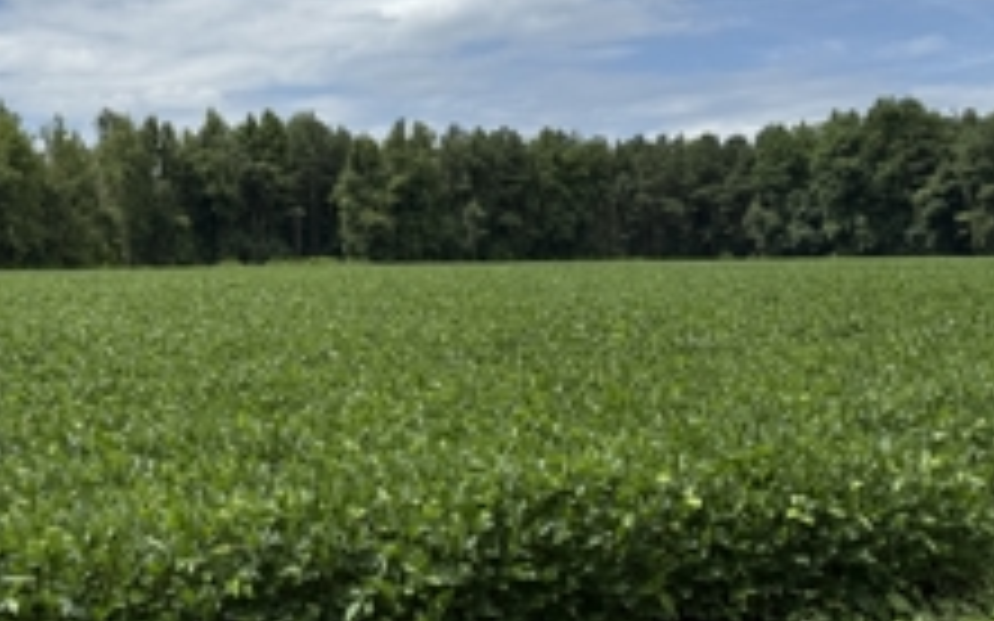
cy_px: 248
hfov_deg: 42.1
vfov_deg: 27.9
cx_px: 238
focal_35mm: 46
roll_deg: +0.7
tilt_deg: -0.1
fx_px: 1246
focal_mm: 6.76
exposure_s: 1/7353
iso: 80
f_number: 1.78
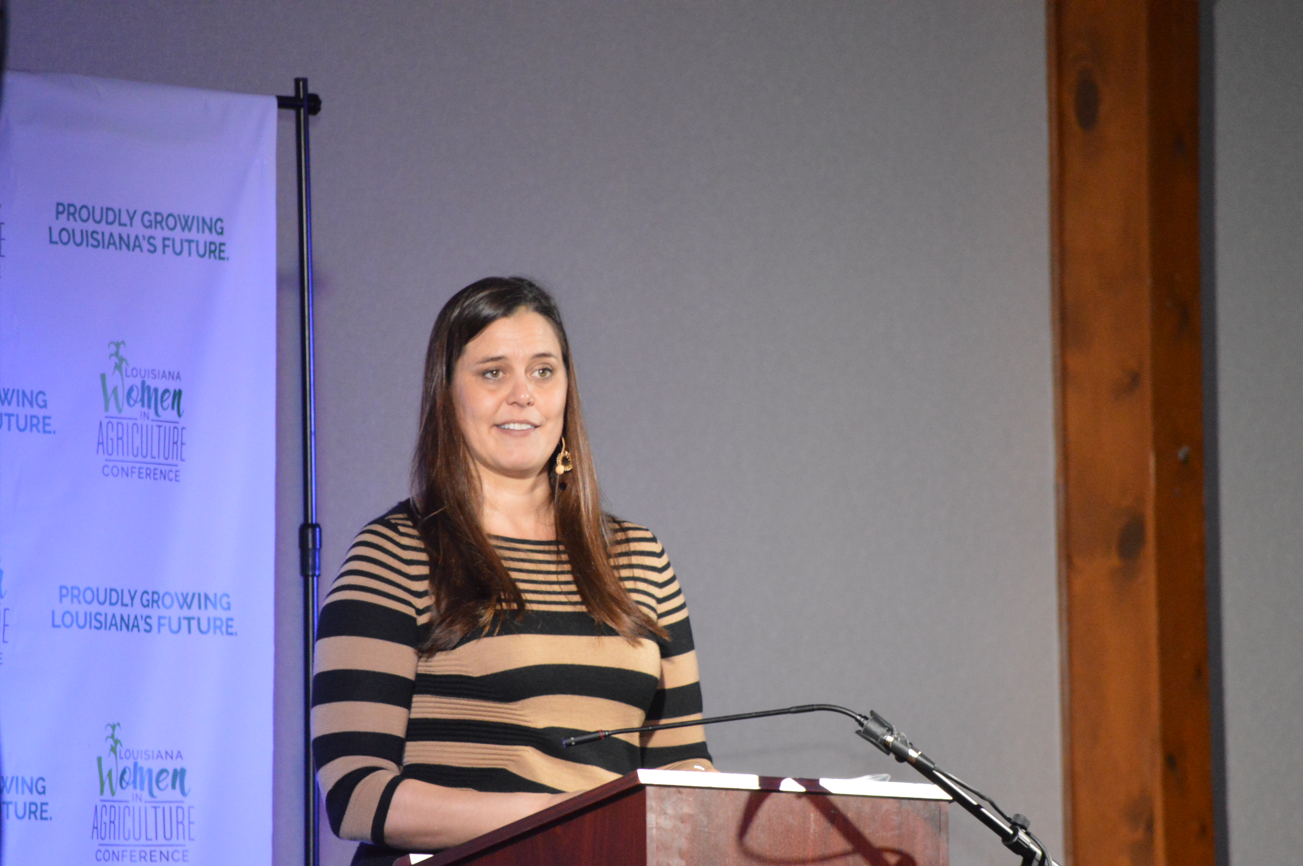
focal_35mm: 285
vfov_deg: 4.8
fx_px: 10306
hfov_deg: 7.2
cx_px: 652
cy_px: 433
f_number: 5.6
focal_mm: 190
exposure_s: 1/60
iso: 3200
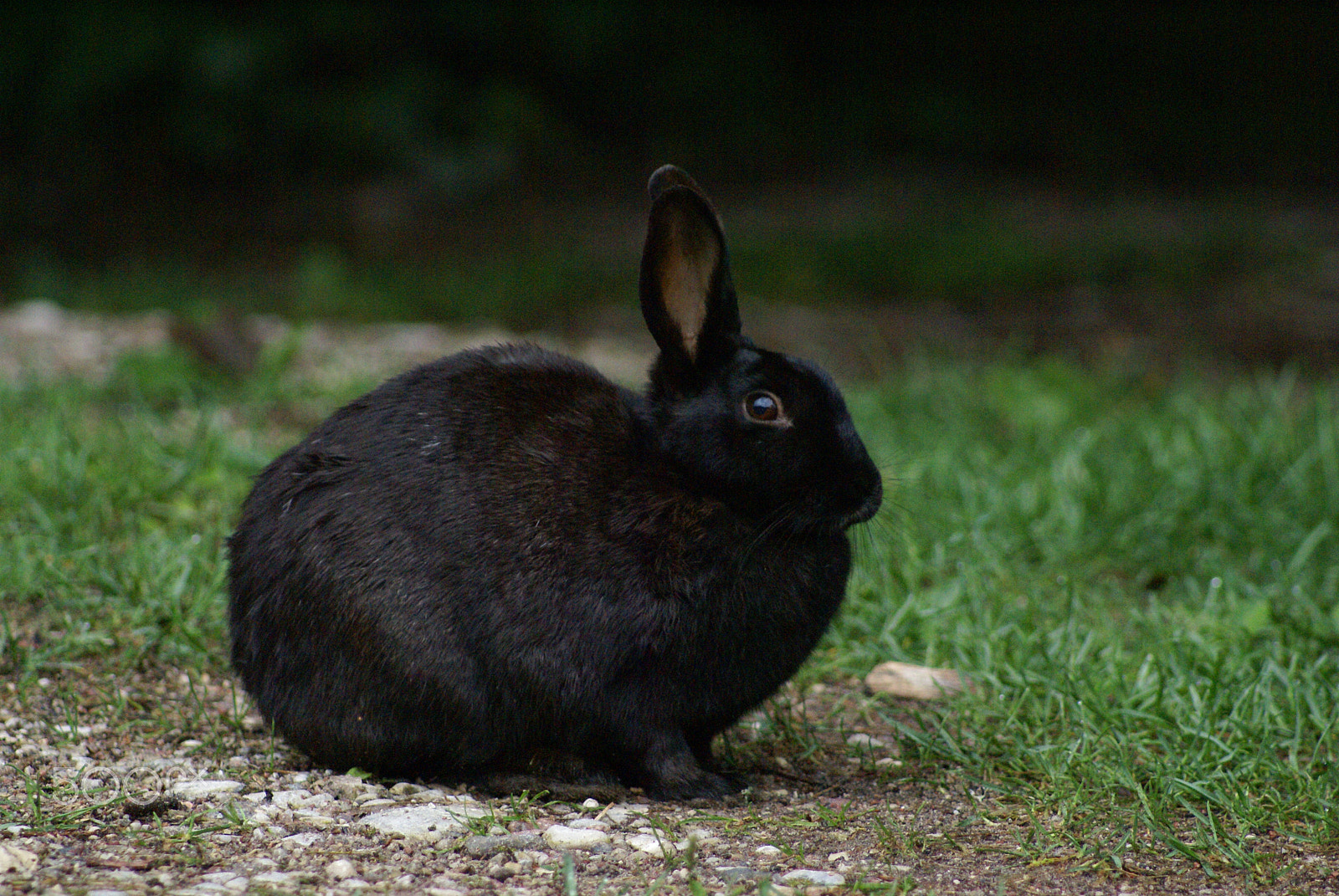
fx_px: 11171
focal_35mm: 300
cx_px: 670
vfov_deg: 4.6
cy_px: 448
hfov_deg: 6.9
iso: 800
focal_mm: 200
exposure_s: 1/250
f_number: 5.6
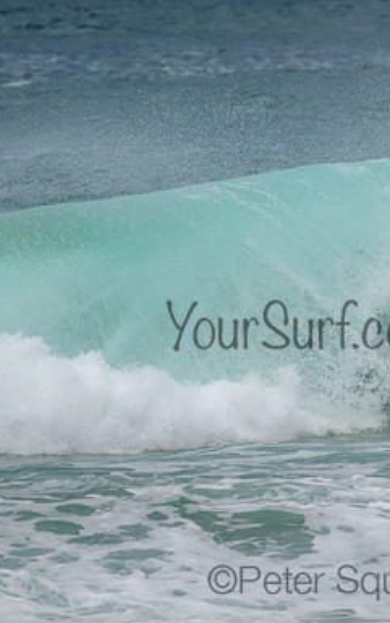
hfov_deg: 1.1
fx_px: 20877
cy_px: 312
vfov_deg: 1.7
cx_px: 333
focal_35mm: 1229
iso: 720
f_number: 11
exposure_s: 1/2000
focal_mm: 800
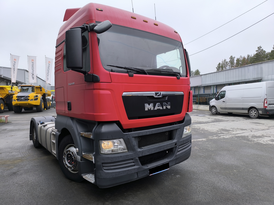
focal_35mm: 23
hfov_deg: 73.9
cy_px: 102
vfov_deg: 58.9
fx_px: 182
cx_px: 137
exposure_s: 1/516
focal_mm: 6.14
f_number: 1.65
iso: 50
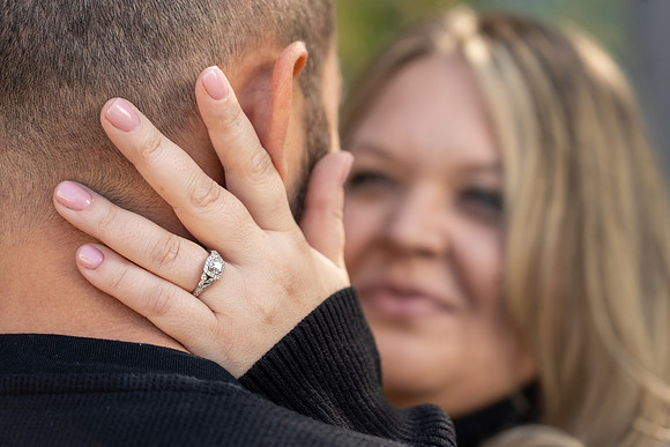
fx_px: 1955
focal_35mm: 105
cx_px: 335
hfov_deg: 19.5
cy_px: 224
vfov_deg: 13.0
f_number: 4
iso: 200
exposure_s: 1/160
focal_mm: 105
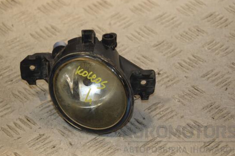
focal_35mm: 126
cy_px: 74
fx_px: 819
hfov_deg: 16.3
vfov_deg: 10.9
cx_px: 115
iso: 800
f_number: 6.3
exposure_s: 1/200
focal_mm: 75
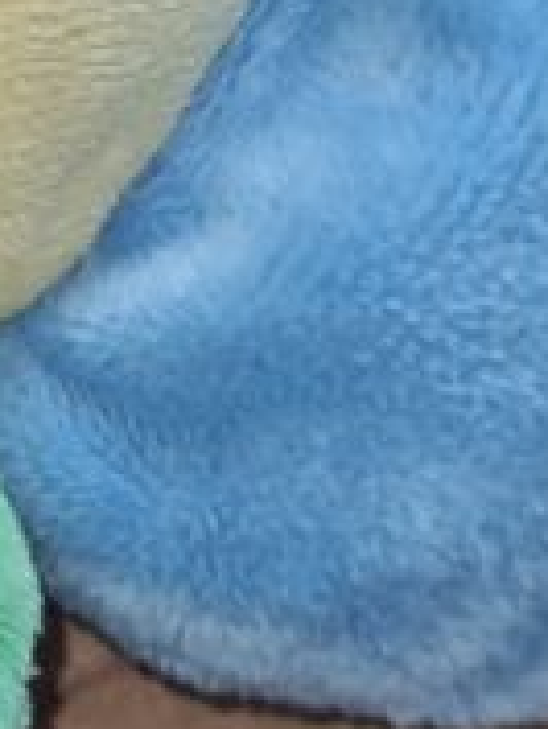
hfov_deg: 7.3
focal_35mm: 196
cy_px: 23
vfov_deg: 10.0
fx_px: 4132
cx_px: -519
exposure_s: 1/50
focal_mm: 5.4
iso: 81
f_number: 1.8
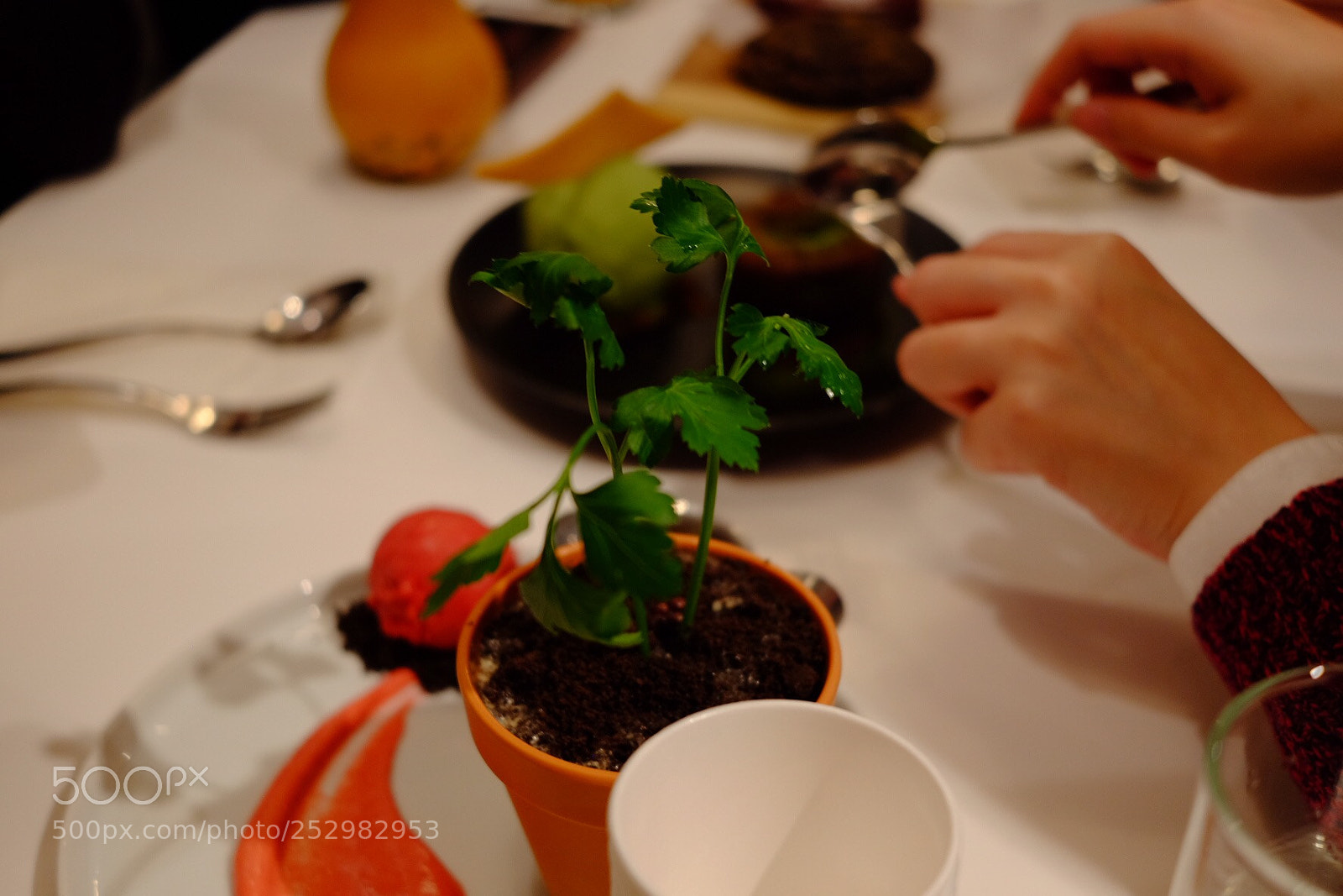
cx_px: 672
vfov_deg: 32.6
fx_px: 1530
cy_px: 448
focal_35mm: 41
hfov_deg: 47.4
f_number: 2.8
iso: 500
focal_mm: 27
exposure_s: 1/30
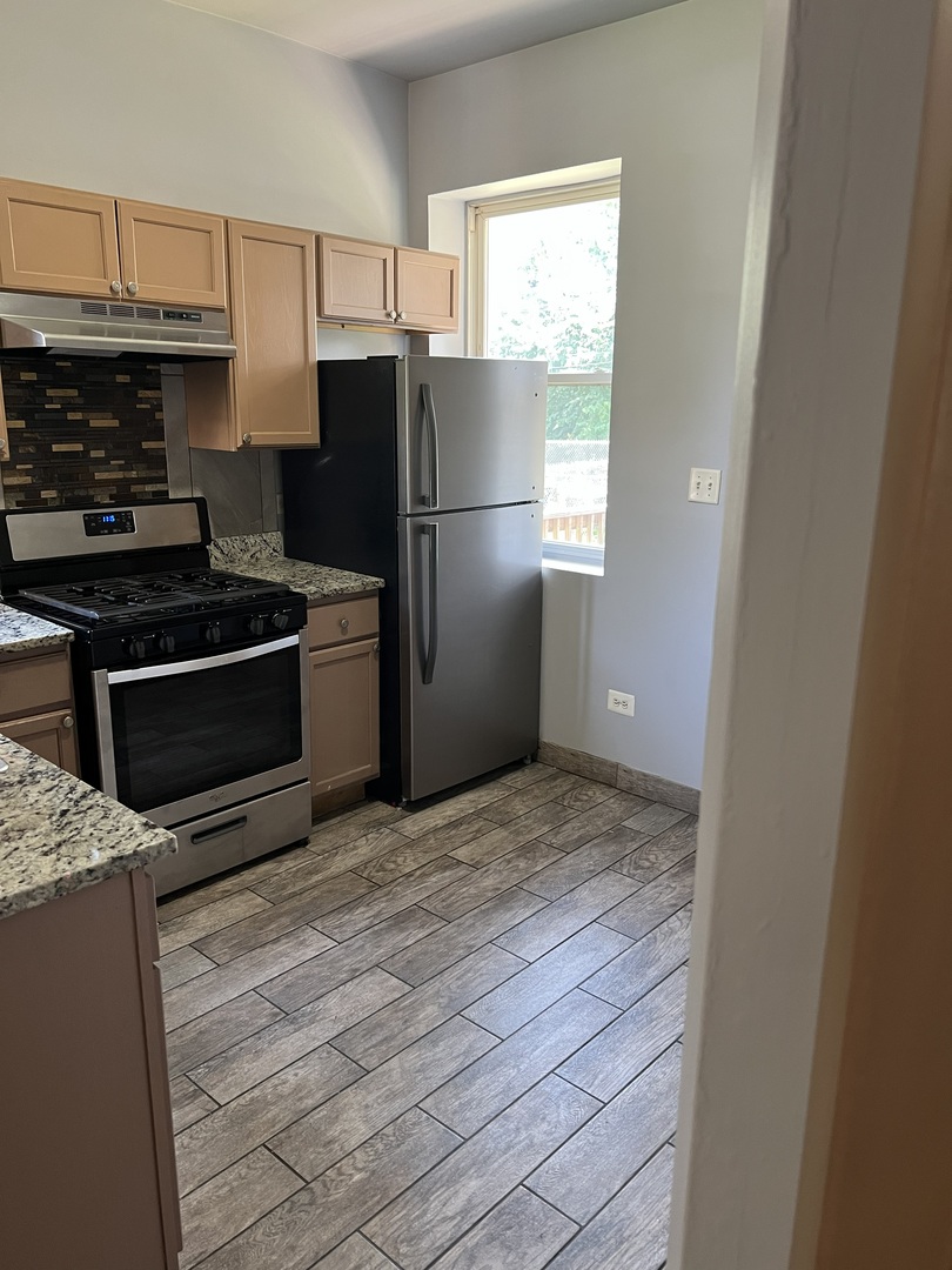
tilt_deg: -11.9
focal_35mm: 26
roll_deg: +0.7
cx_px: 476
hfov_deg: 53.1
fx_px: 953
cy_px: 635
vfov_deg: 67.3
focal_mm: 5.7
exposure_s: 1/60
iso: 160
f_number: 1.5
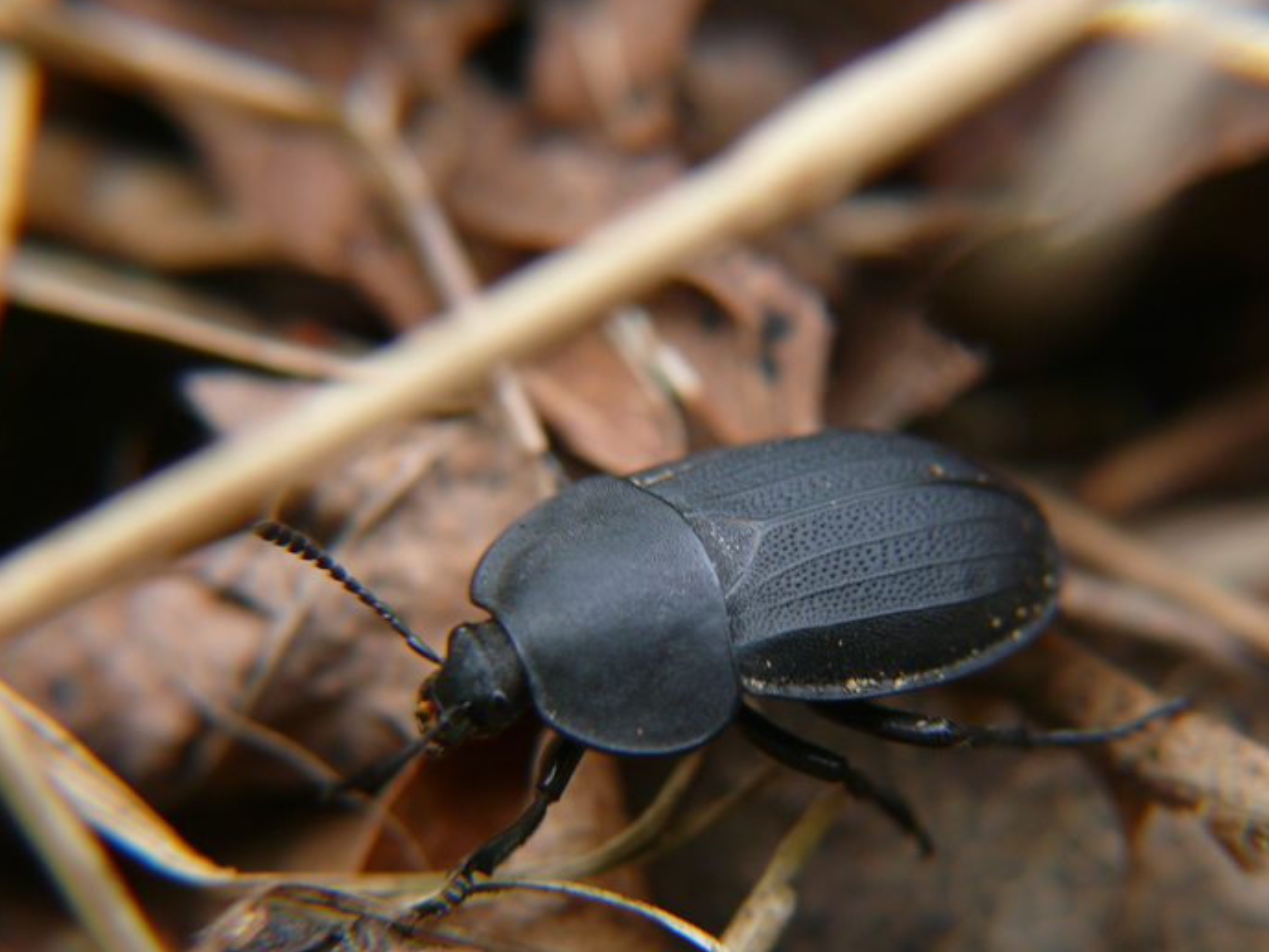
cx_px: 714
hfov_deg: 25.0
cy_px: 569
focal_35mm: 78
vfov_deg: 18.9
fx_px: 2860
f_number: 3.2
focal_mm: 13.4
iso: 100
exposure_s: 1/80
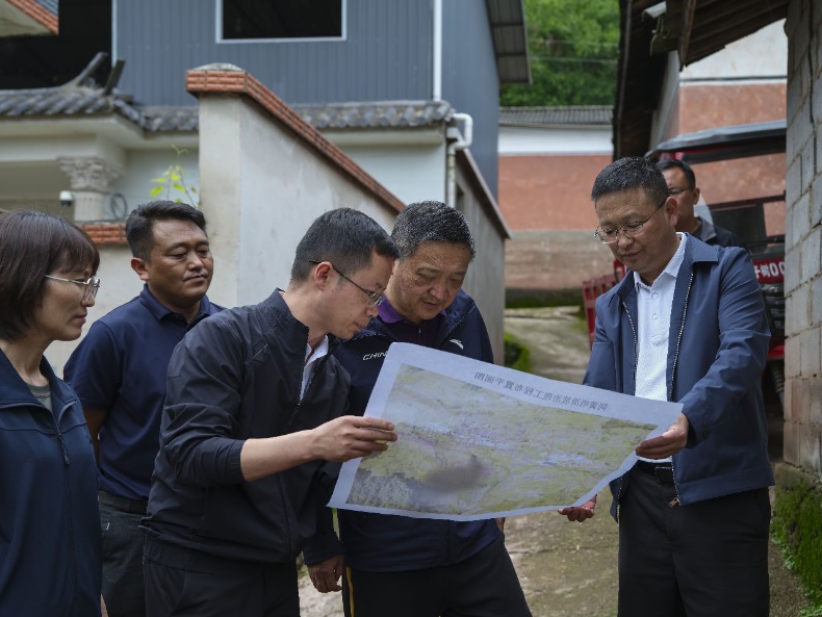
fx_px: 974
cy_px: 346
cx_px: 375
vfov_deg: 35.1
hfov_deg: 45.7
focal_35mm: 41
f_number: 4
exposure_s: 1/200
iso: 125
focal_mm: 45
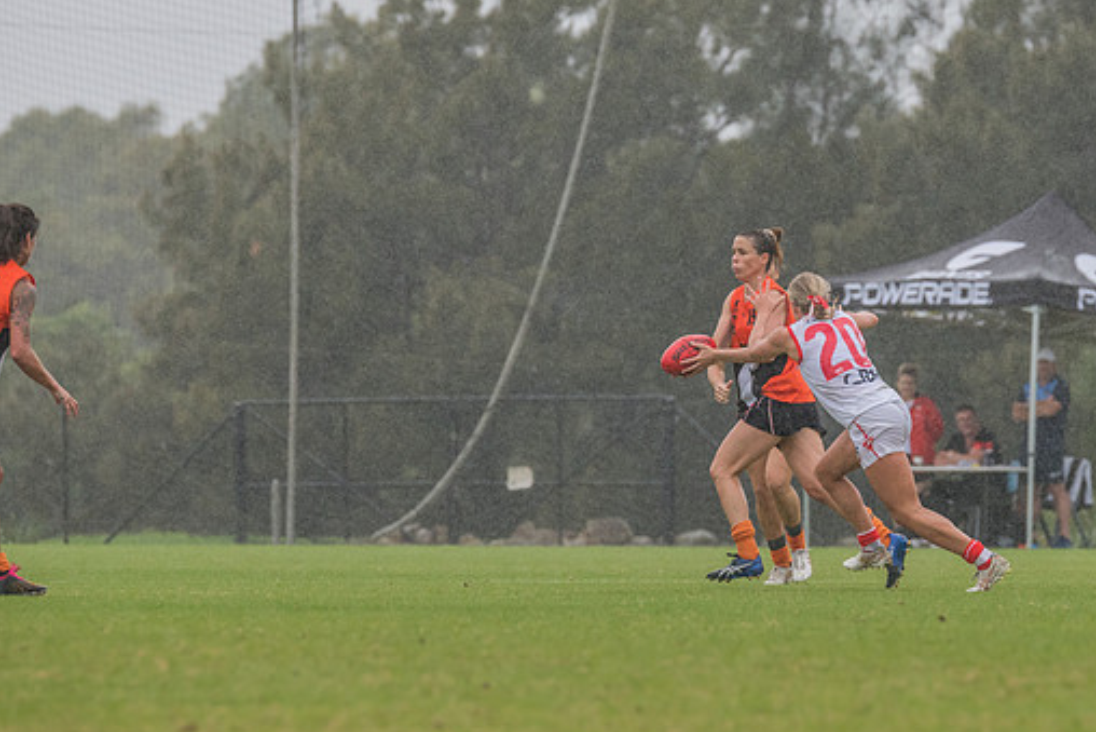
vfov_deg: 2.8
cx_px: 740
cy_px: 268
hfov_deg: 4.2
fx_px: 14891
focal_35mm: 489
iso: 800
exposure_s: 1/2000
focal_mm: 300
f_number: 6.3
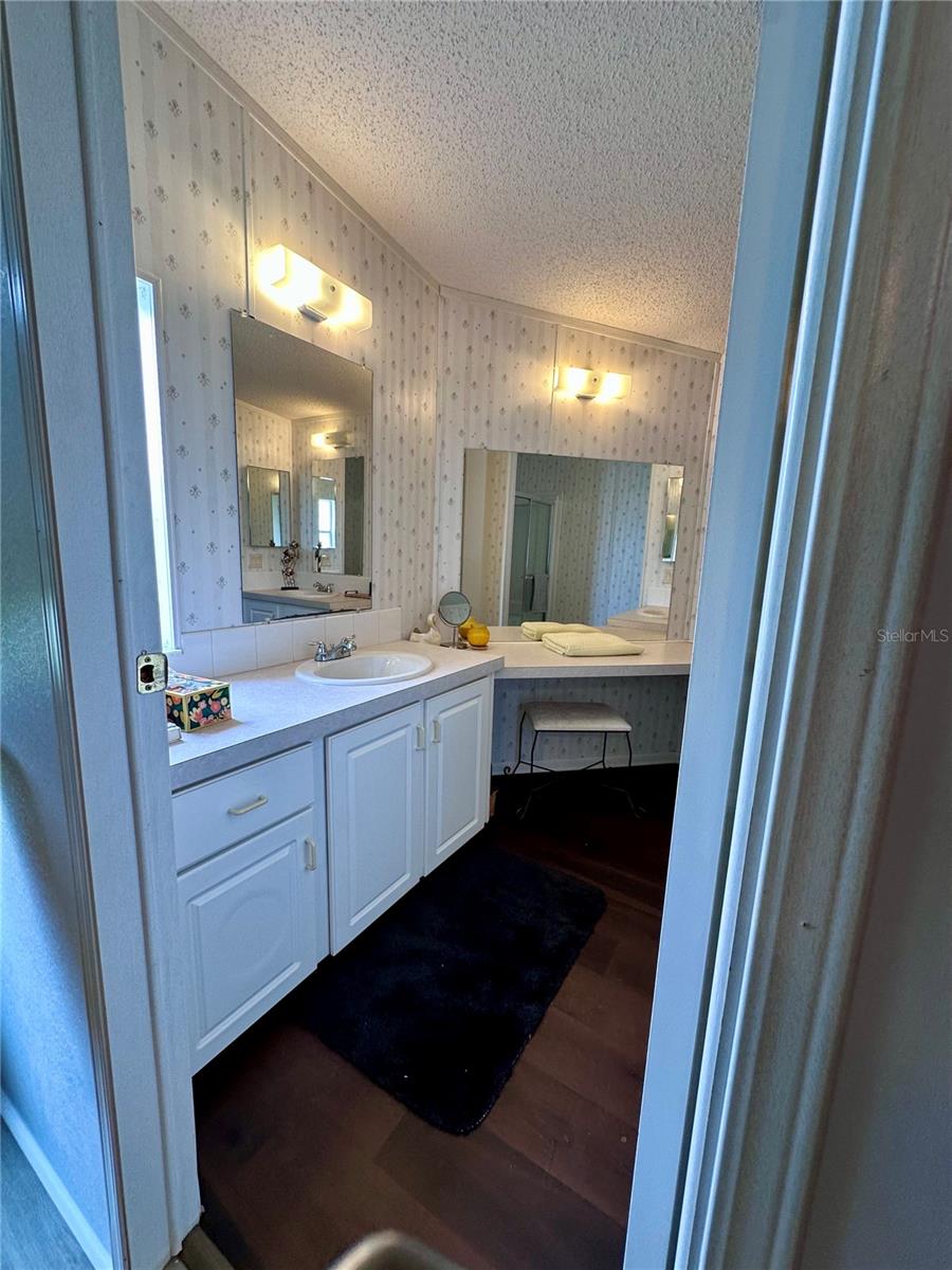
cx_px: 476
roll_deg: -3.6
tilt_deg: -10.1
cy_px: 635
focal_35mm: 14
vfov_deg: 102.1
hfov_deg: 85.7
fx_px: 513
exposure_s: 1/120
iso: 125
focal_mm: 2.22
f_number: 2.2
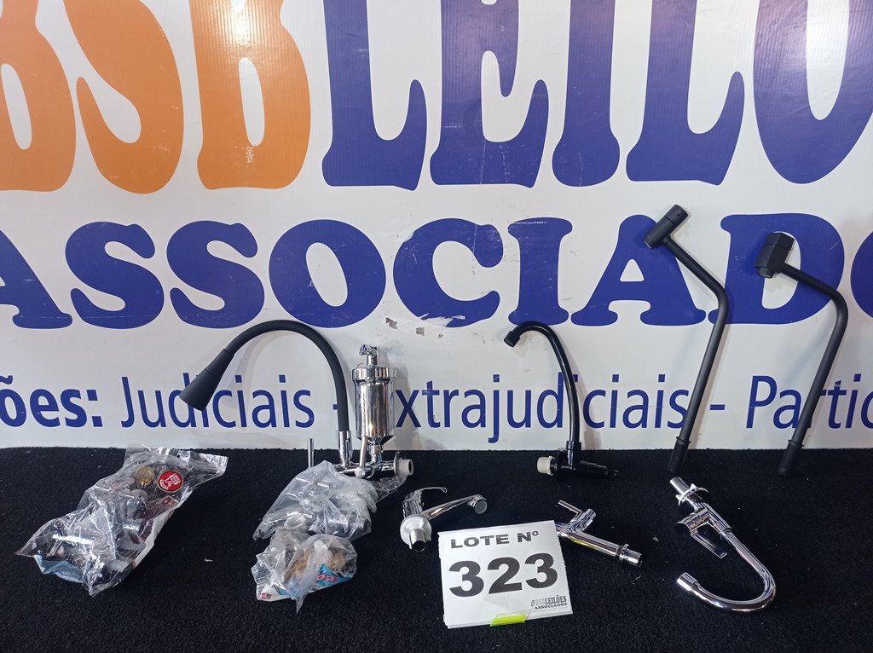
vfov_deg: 49.7
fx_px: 705
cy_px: 326
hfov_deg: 63.5
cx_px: 436
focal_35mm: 28
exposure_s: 1/40
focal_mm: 4.7
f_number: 1.79
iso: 178
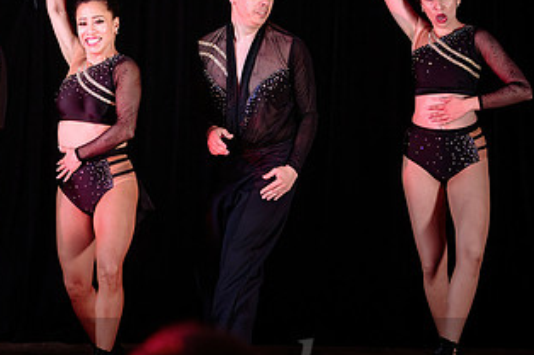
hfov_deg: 11.1
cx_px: 122
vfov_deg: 7.4
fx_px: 2728
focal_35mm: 184
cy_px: 64
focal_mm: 80
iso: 400
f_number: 3.2
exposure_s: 1/200
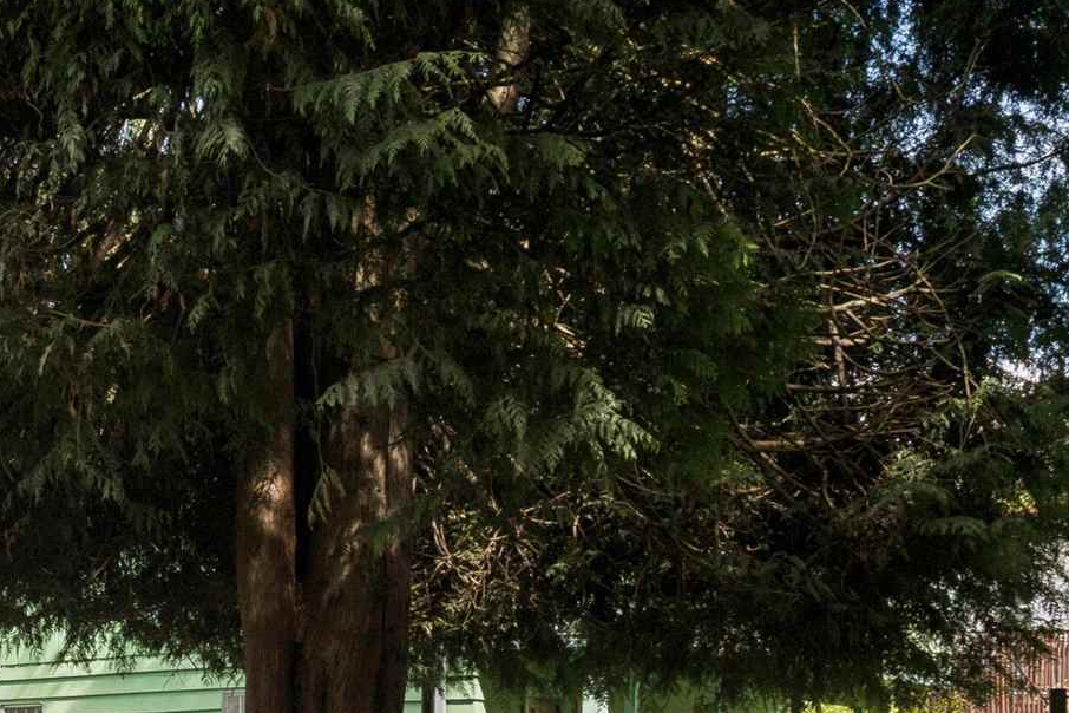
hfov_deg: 28.1
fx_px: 1811
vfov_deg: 22.1
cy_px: 498
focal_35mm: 61
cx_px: -263
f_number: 8
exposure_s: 1/160
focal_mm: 18
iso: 320
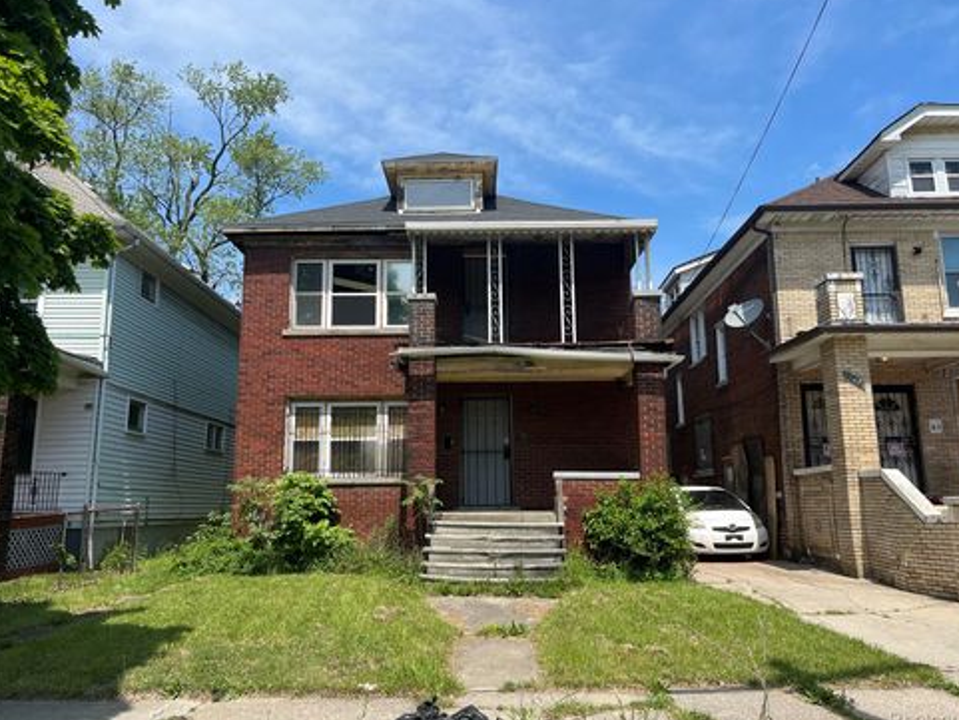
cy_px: 360
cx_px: 486
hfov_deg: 65.3
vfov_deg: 51.4
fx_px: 748
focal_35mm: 27
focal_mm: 5.1
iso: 50
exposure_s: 1/2463
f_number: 1.6
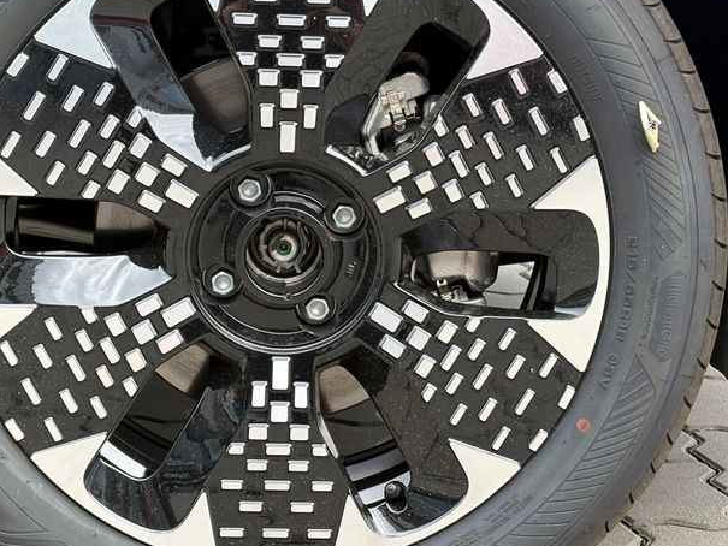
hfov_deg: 22.2
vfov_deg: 16.8
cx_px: 344
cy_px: 218
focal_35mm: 88
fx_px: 1851
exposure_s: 1/586
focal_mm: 5.96
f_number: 1.6
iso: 50
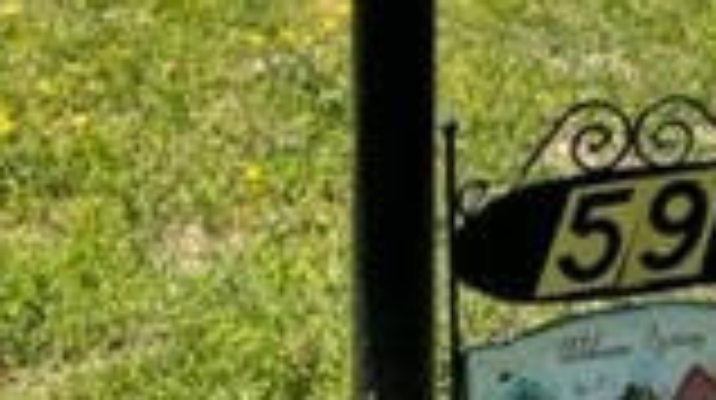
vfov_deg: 9.6
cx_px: 455
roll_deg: -1.5
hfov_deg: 18.8
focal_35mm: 114
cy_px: -517
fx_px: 2162
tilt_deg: -8.6
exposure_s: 1/2174
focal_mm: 4.2
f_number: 1.6
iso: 32
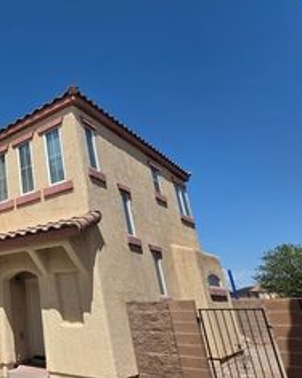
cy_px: 208
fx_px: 302
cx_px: -61
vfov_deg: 63.9
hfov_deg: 38.8
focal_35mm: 27
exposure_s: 1/3697
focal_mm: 2.2
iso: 40
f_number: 1.9
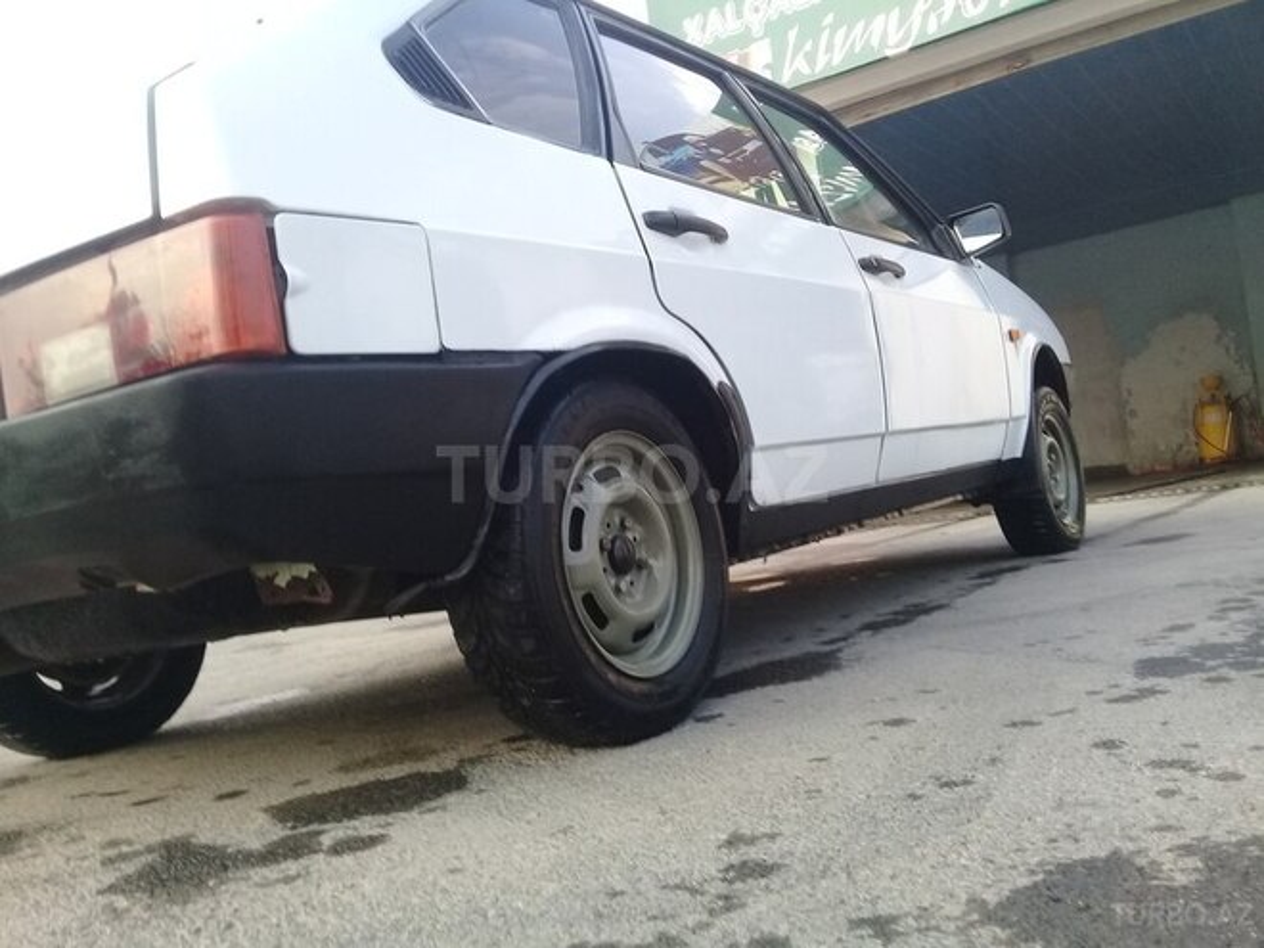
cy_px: 474
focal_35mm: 31
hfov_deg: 58.4
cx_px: 632
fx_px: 1132
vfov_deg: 45.4
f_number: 2.2
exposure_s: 1/120
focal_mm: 3.3
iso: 64
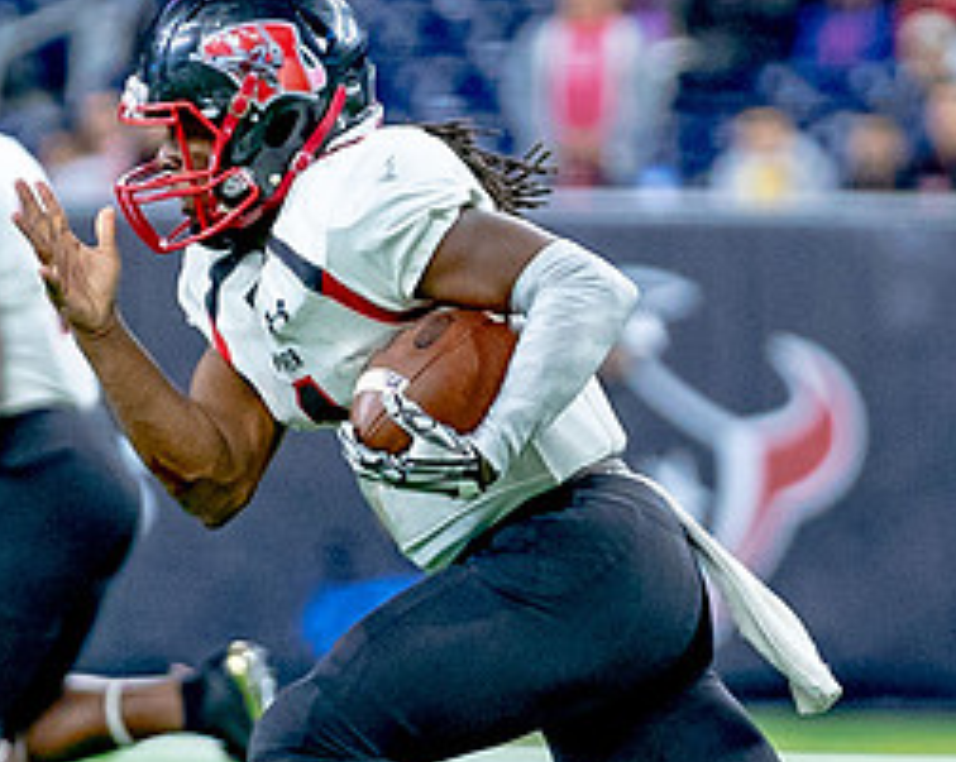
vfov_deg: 1.7
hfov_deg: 2.1
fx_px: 25972
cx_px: 713
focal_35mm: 919
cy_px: 466
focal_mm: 200
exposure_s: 1/1500
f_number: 2.8
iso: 2000
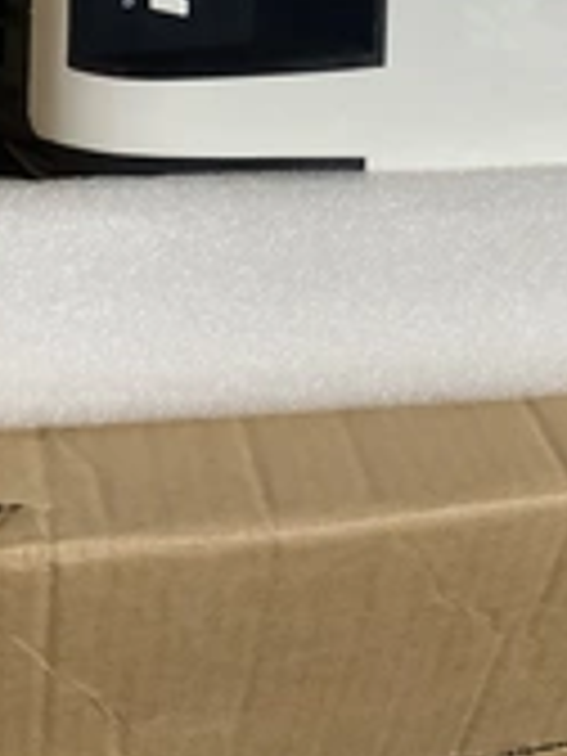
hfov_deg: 21.2
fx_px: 1507
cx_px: 392
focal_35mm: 69
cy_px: -130
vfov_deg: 25.5
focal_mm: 3
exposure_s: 1/60
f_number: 1.8
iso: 250
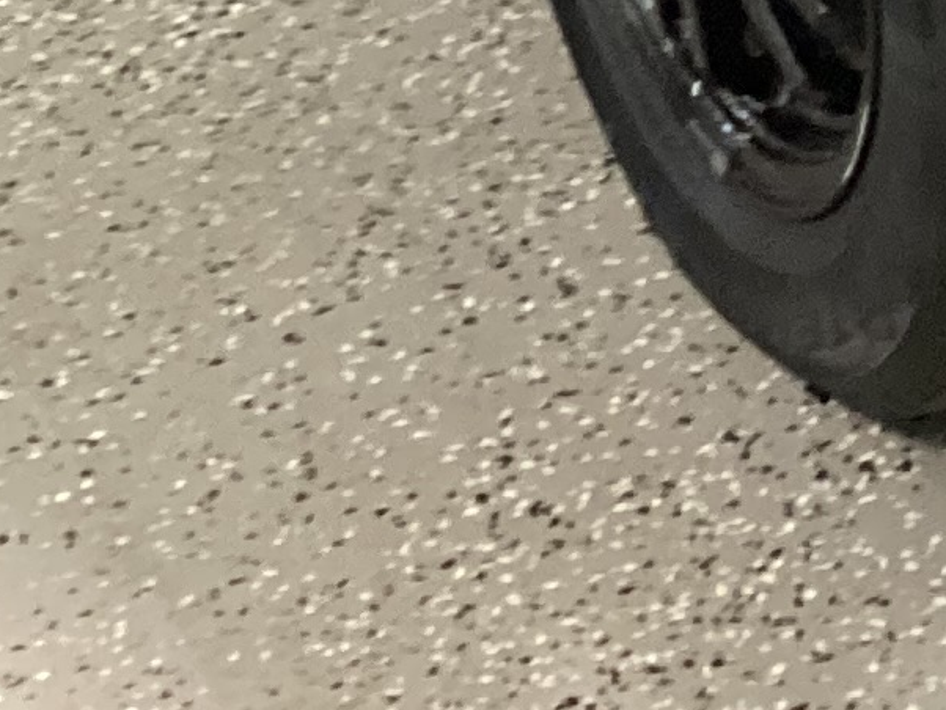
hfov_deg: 11.1
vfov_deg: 8.0
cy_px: -1175
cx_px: 1564
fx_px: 4593
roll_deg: +1.0
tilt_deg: -22.2
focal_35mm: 168
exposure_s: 1/40
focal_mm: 3.3
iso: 250
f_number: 2.4
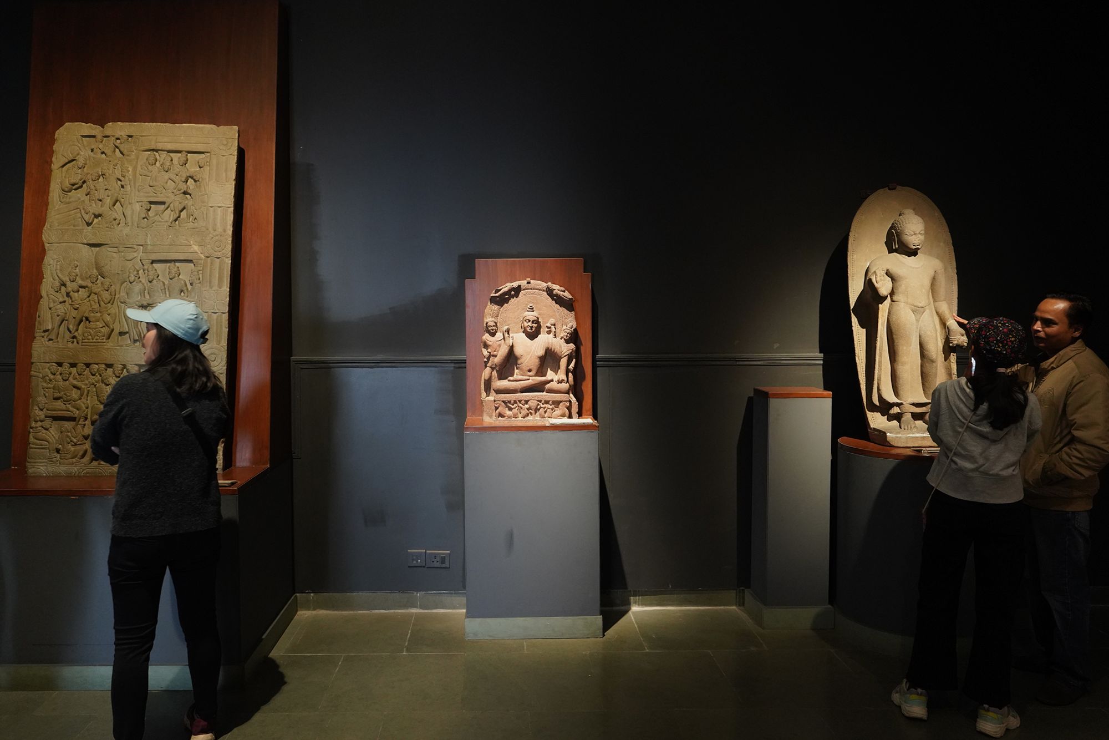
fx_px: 739
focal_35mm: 24
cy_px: 370
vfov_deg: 53.1
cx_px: 554
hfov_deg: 73.7
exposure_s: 1/80
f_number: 4
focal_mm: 24
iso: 3200
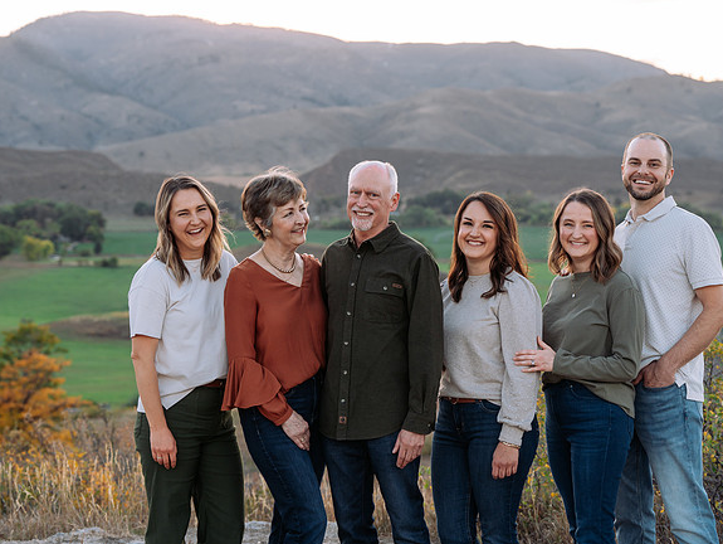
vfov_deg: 17.6
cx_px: 362
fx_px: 1756
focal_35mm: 84
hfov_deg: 23.3
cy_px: 273
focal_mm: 77
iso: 500
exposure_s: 1/160
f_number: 4.5
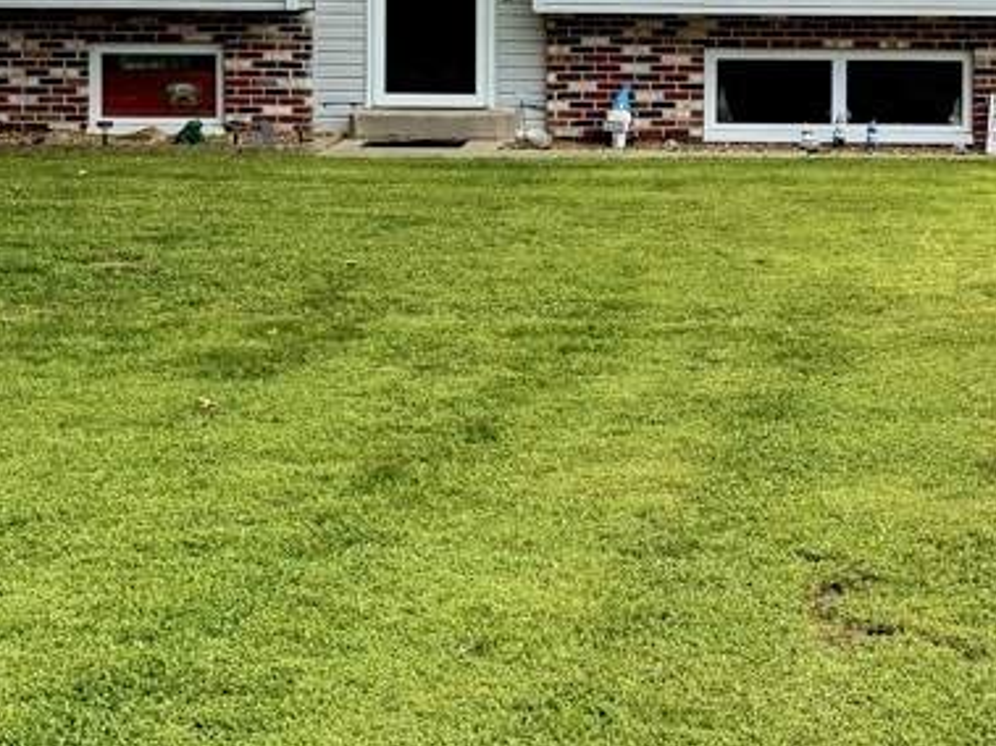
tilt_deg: -1.6
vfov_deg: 17.8
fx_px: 2330
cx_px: 788
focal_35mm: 81
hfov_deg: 23.8
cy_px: 37
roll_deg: -0.5
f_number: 1.78
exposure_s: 1/2907
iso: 100
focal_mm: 6.76
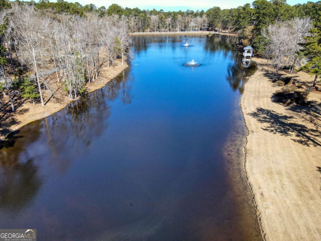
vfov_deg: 56.8
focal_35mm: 24
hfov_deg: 71.6
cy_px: 120
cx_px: 160
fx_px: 223
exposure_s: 1/250
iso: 100
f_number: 2.8
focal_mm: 4.5
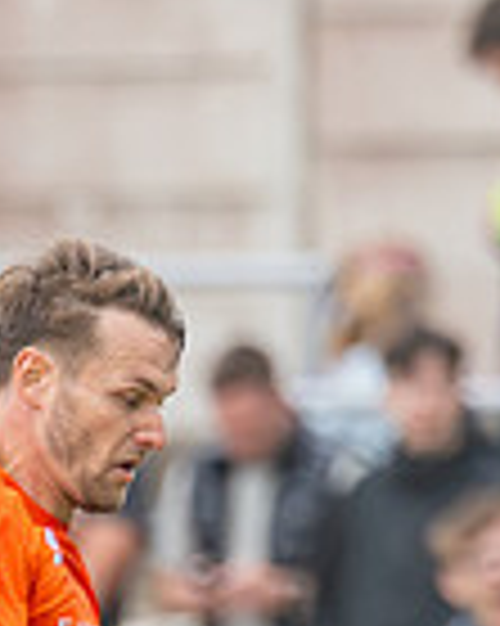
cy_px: 884
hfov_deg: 0.6
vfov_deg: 0.7
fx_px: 51980
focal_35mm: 2807
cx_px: 1029
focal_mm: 300
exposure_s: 1/1250
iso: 640
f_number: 2.8
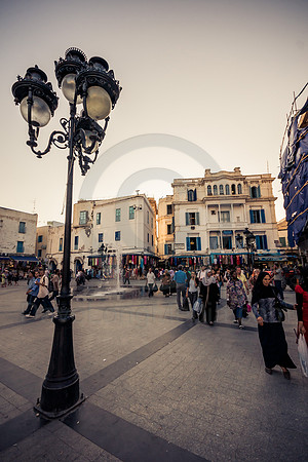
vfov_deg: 100.4
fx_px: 192
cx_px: 154
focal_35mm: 15
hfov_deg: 77.3
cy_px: 231
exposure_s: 1/250
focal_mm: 10
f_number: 7.1
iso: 100
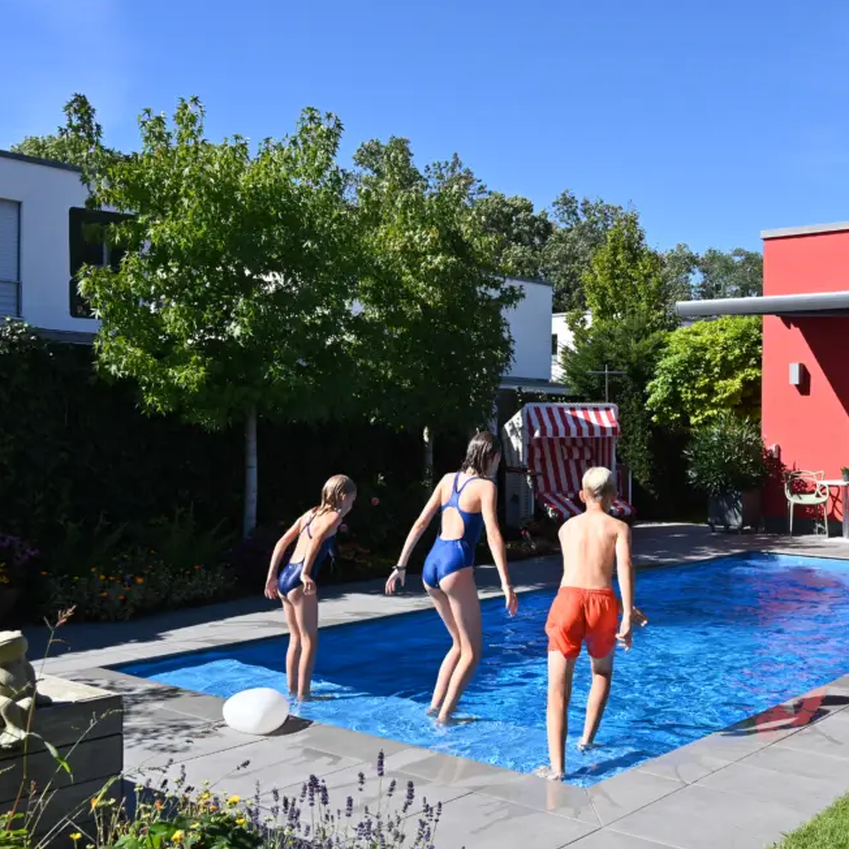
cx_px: 602
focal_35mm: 41
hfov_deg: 40.4
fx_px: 1128
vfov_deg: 41.2
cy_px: 434
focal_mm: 30.5
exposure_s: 1/320
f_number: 9
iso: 160
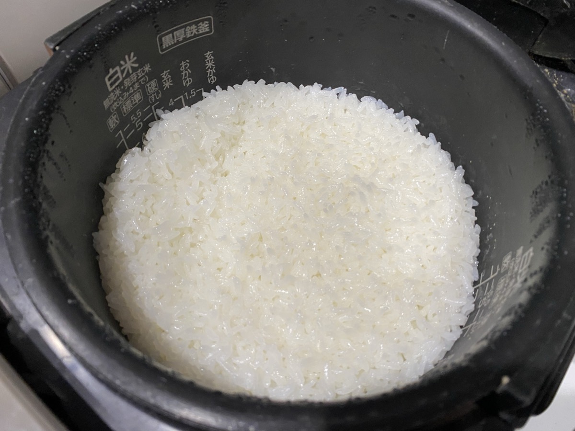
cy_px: 216
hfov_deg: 67.3
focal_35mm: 26
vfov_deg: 53.1
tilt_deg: -60.2
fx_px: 432
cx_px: 288
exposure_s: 1/60
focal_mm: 4.25
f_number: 1.8
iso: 100
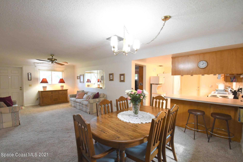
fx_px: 101
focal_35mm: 15
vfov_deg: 77.3
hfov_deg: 100.4
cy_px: 81
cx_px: 122
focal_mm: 10
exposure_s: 1/25
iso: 3200
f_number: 11
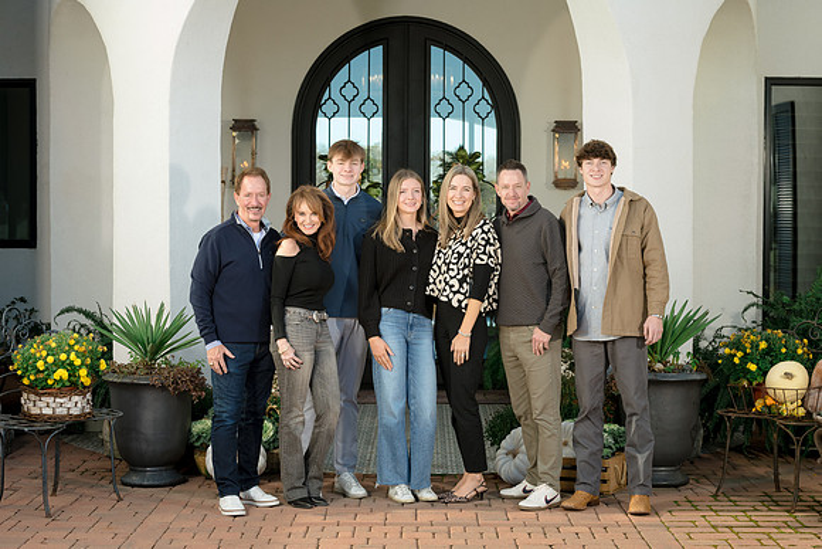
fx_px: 1702
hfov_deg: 27.1
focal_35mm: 75
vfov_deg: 18.3
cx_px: 411
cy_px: 286
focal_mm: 70
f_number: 7.1
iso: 400
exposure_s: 1/250
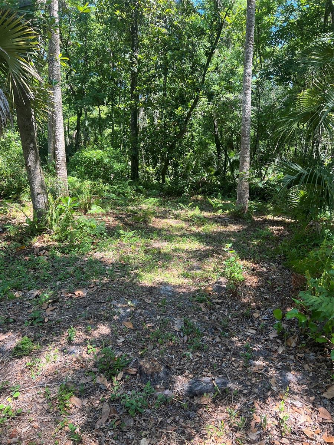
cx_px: 167
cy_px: 222
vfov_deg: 67.3
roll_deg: -0.9
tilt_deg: -9.3
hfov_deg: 53.1
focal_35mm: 26
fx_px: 334
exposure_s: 1/317
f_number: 1.5
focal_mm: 5.7
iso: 50
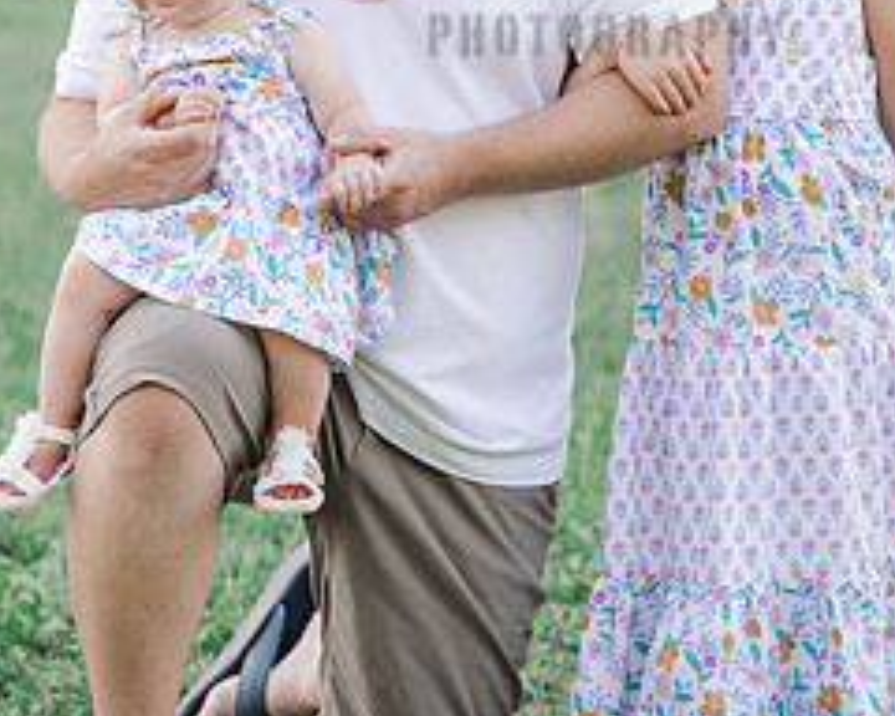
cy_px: -48
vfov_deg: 5.3
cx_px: 377
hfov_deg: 6.7
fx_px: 7682
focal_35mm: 290
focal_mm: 165
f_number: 4.5
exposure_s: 1/200
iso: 320
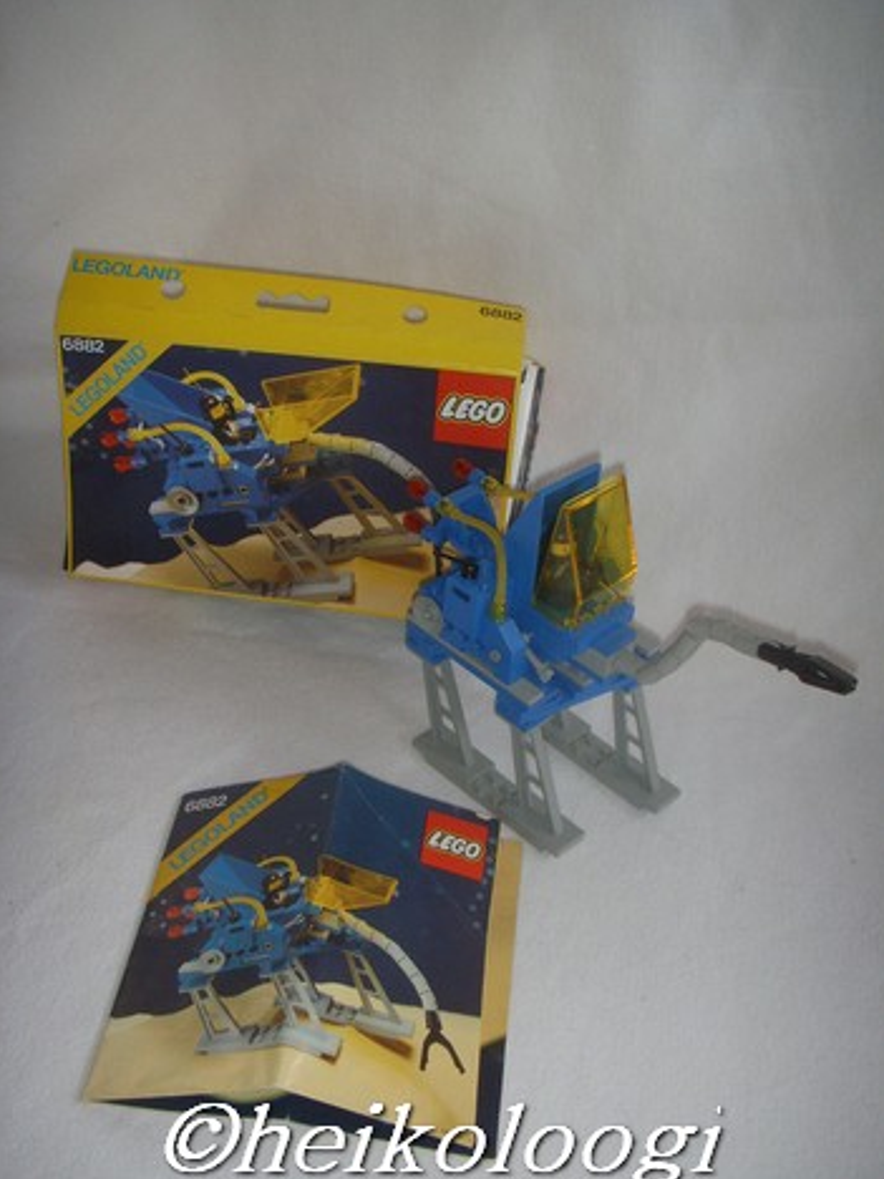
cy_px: 602
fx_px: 1362
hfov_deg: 36.0
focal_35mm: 40
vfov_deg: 46.8
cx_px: 446
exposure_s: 1/45
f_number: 3.5
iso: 100
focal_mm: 6.6
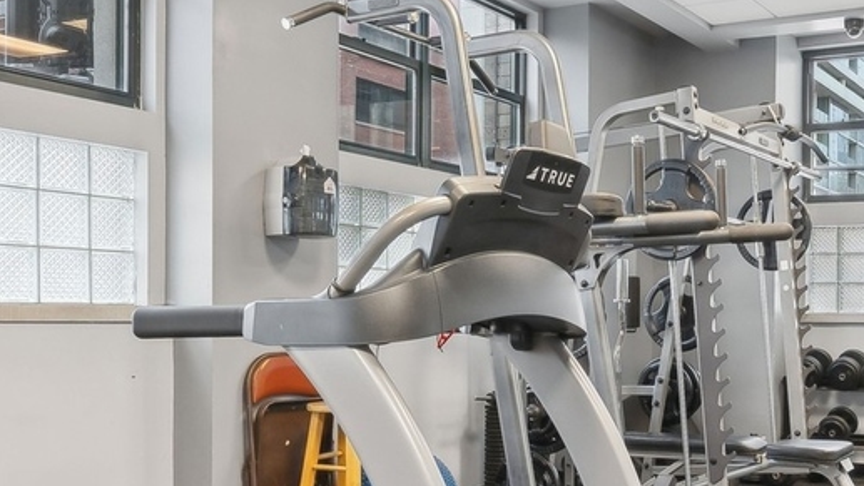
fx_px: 1054
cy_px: 322
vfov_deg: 25.8
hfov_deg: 43.1
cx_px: 657
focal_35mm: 46
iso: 400
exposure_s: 1/8
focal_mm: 14
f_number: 9.5
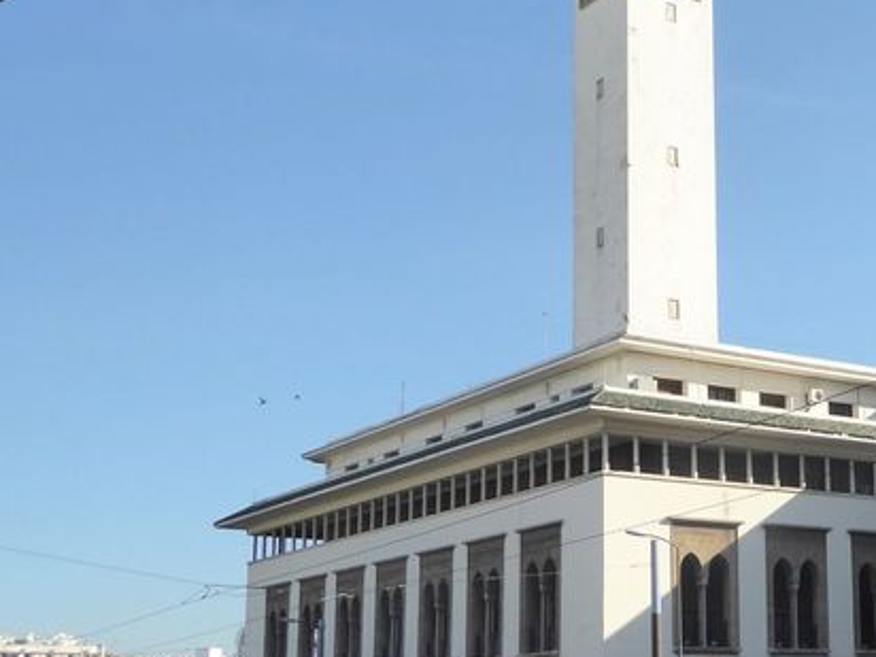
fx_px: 1670
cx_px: 780
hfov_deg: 28.3
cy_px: 406
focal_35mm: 66
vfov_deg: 22.2
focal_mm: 5.8
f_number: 3.6
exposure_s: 1/640
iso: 160
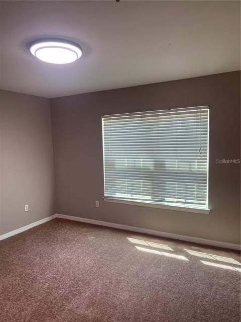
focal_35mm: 25
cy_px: 161
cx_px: 120
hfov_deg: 54.9
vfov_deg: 69.4
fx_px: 232
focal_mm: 5.1
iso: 80
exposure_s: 1/120
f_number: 1.6
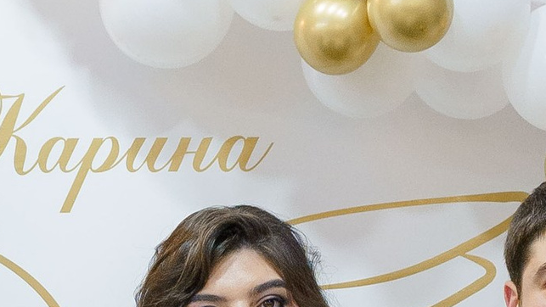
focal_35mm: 219
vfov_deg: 5.2
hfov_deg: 9.8
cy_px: 924
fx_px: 3171
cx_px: 283
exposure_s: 1/160
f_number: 4.5
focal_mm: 35
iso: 3200
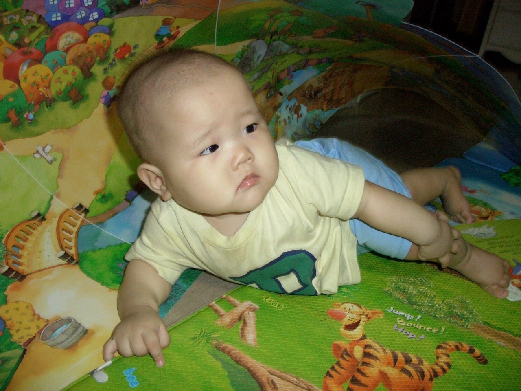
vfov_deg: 42.9
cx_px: 260
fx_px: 497
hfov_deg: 55.4
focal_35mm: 33
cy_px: 196
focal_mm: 7.1
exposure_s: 1/60
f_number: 2.8
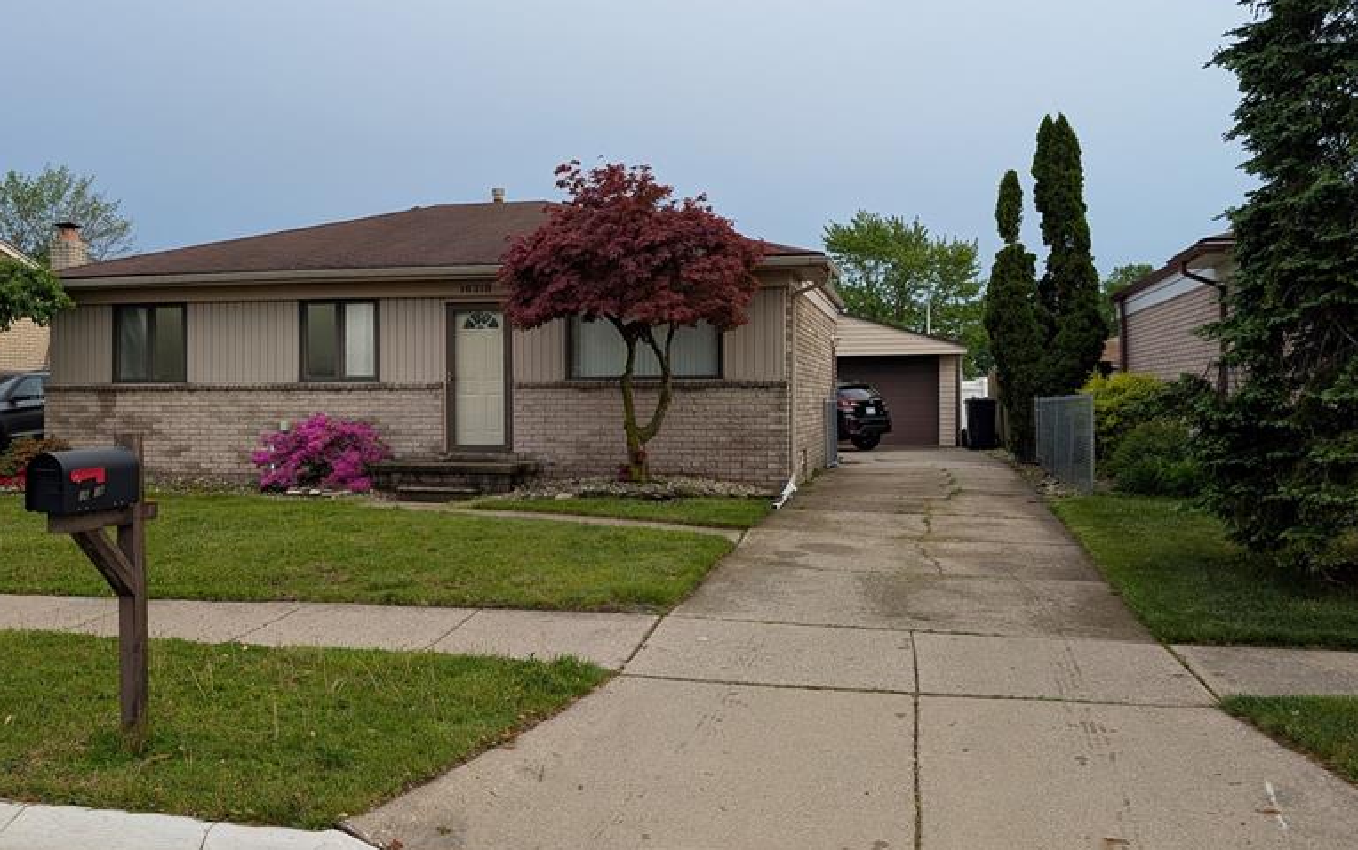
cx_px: 549
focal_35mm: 34
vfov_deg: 37.3
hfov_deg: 56.3
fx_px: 1259
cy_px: 382
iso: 21
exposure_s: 1/270
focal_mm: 6.9
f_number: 1.68
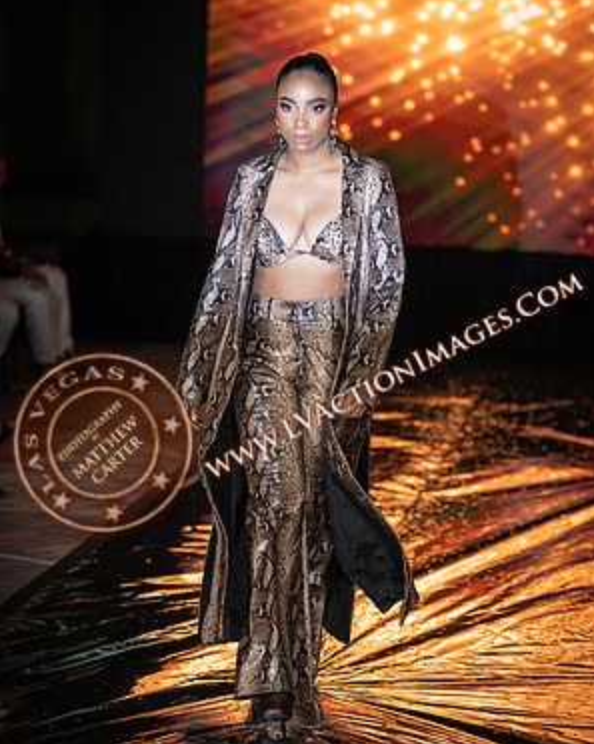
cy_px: 398
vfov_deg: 15.4
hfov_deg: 12.3
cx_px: 298
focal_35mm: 125
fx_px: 2750
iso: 1600
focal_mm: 110
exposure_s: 1/400
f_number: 2.8
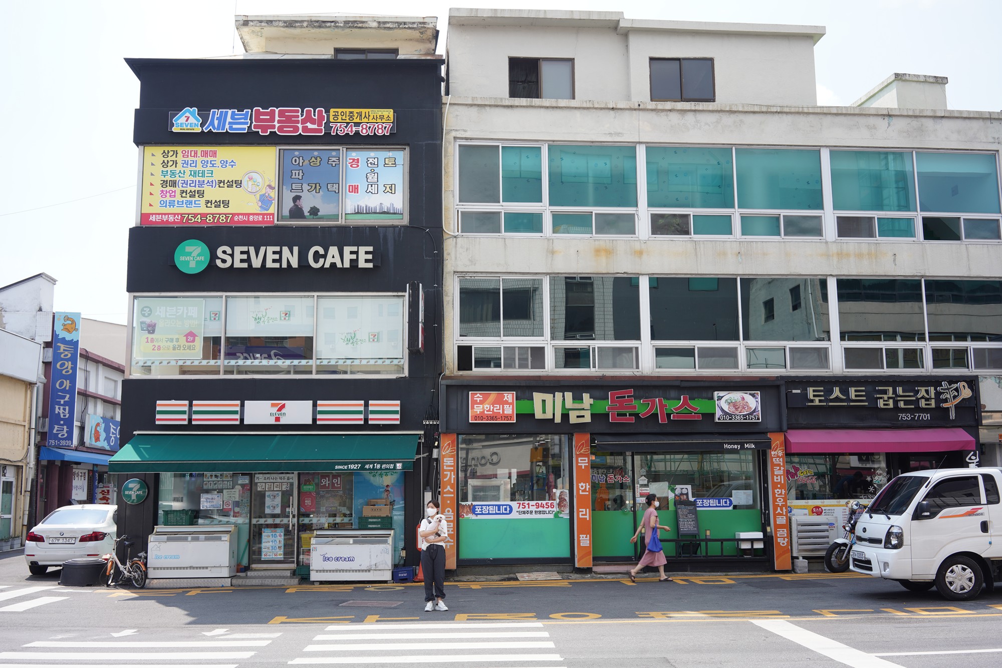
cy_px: 334
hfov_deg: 54.4
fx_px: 974
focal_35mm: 35
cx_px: 501
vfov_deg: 37.9
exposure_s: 1/100
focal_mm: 35
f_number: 9
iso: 100
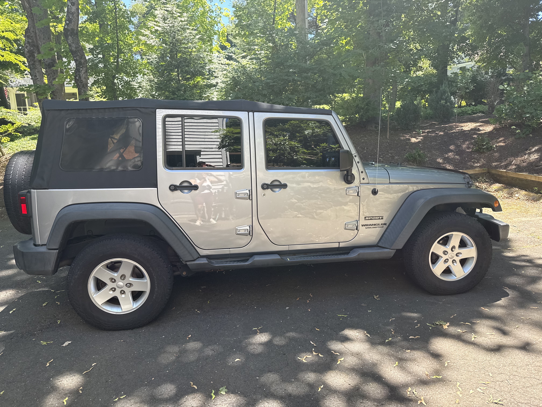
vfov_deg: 56.8
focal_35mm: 24
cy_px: 204
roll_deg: +1.5
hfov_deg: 71.6
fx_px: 376
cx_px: 271
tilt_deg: -11.3
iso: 80
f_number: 1.78
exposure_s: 1/397
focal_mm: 6.76
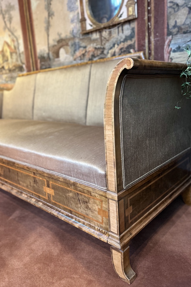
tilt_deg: -12.9
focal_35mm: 28
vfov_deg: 65.5
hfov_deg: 46.4
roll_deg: +4.2
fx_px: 223
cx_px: 93
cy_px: 145
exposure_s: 1/33
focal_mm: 5.7
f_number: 1.5
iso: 500
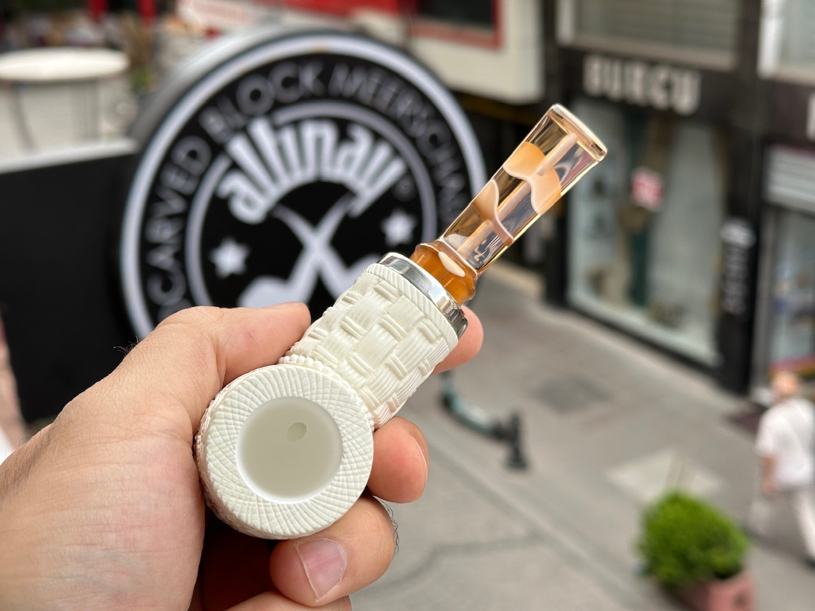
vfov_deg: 30.3
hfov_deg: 39.7
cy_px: 306
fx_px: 1130
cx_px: 408
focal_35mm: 48
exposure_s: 1/615
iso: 64
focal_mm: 6.86
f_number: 1.78
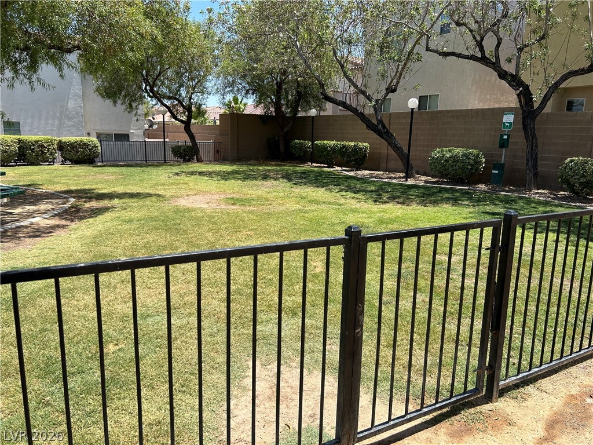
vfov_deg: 53.1
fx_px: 445
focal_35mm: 26
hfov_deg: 67.3
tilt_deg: -11.7
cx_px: 296
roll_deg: -1.3
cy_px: 222
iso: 50
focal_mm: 5.7
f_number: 1.5
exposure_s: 1/2632
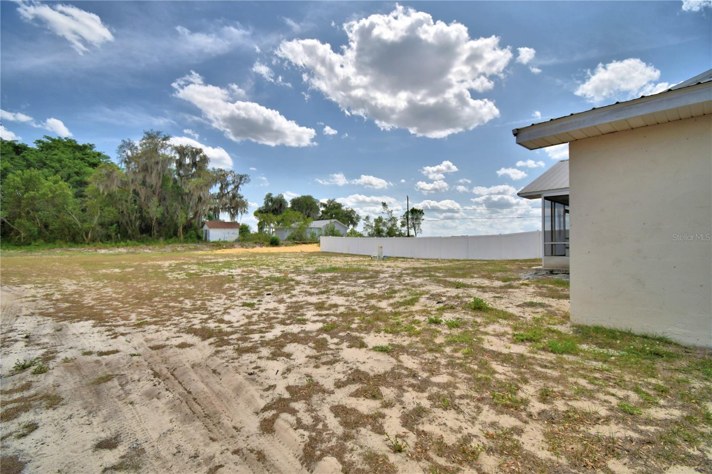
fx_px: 297
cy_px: 237
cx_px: 356
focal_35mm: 15
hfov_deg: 100.4
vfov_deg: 77.3
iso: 100
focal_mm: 10
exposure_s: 1/2000
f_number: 4.5
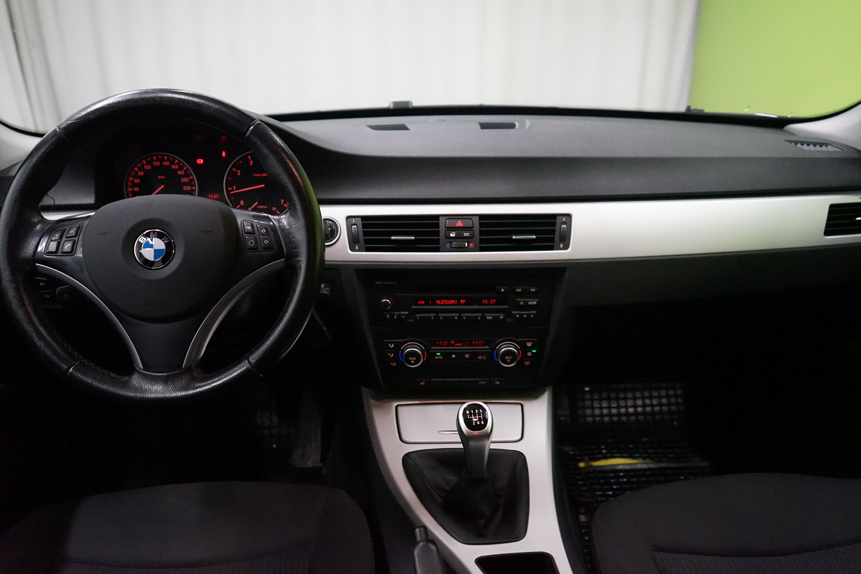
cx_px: 430
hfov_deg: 65.5
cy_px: 287
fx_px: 670
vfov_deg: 46.4
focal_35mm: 28
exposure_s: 1/125
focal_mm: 28
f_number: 3.5
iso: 6400
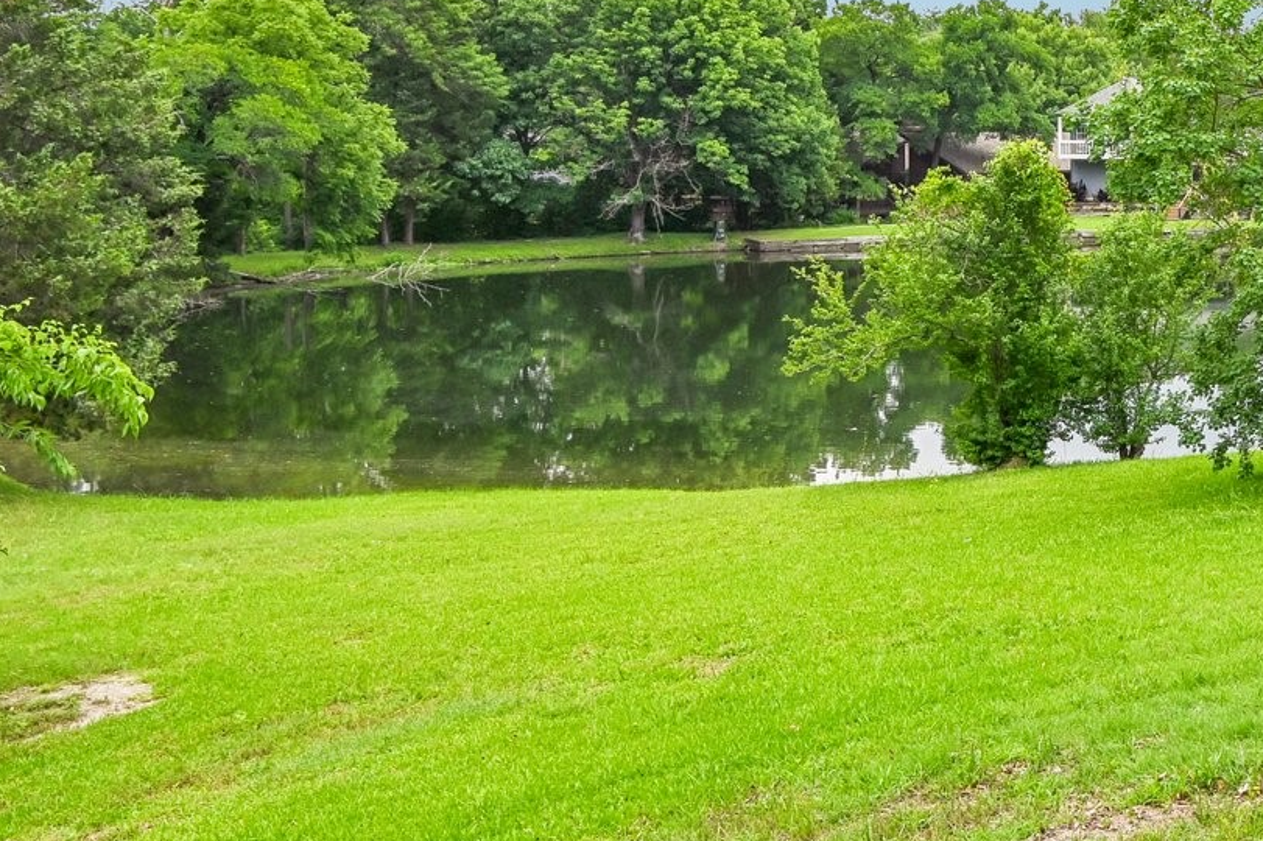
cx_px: 1419
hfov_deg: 34.8
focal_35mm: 48
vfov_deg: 27.3
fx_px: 1683
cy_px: 118
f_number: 8
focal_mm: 19
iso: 400
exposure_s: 1/500
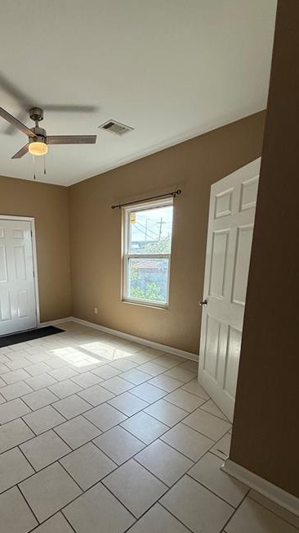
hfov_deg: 58.2
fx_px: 254
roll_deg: +1.4
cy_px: 309
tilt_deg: -12.5
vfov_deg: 91.9
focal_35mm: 18
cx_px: 79
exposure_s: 1/125
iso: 64
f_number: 2.2
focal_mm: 2.22
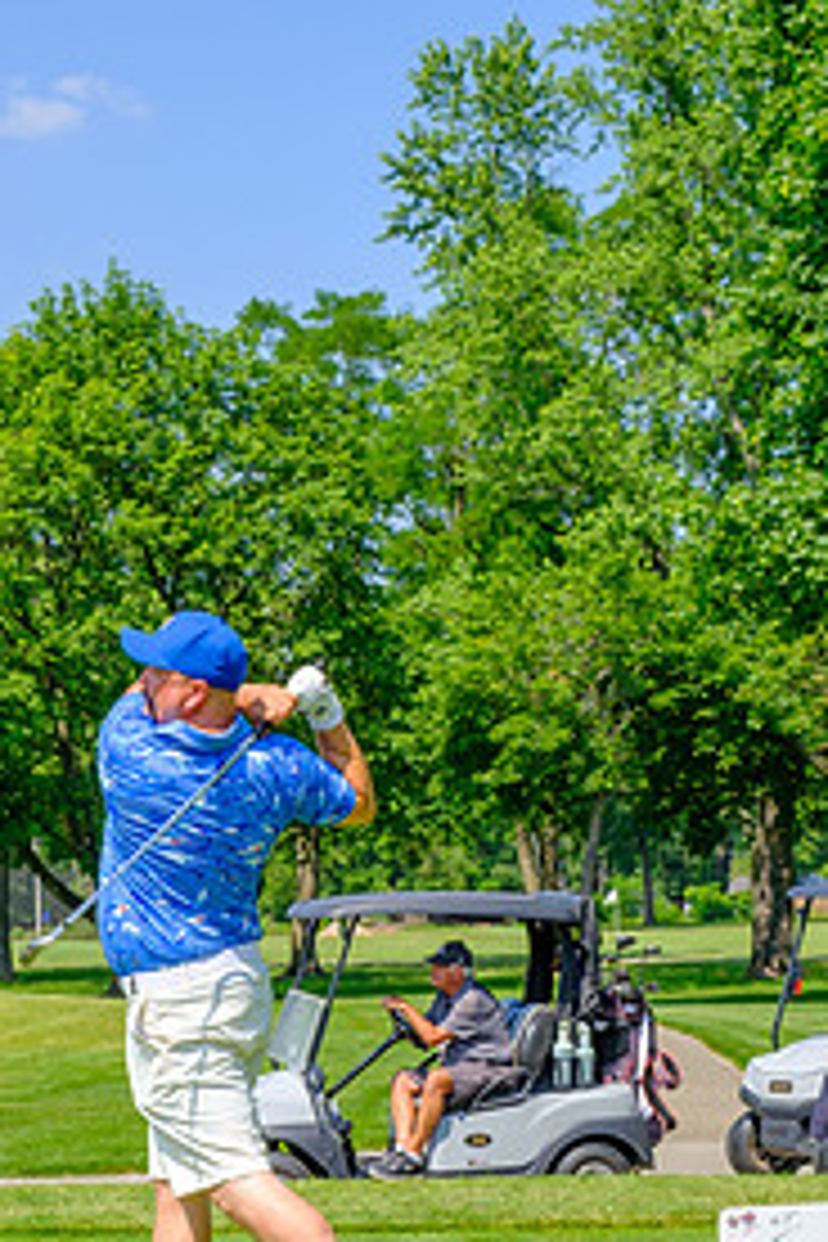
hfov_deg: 15.5
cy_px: 958
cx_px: 342
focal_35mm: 88
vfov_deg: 22.9
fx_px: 3036
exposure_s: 1/320
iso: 200
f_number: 9
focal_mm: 35.8
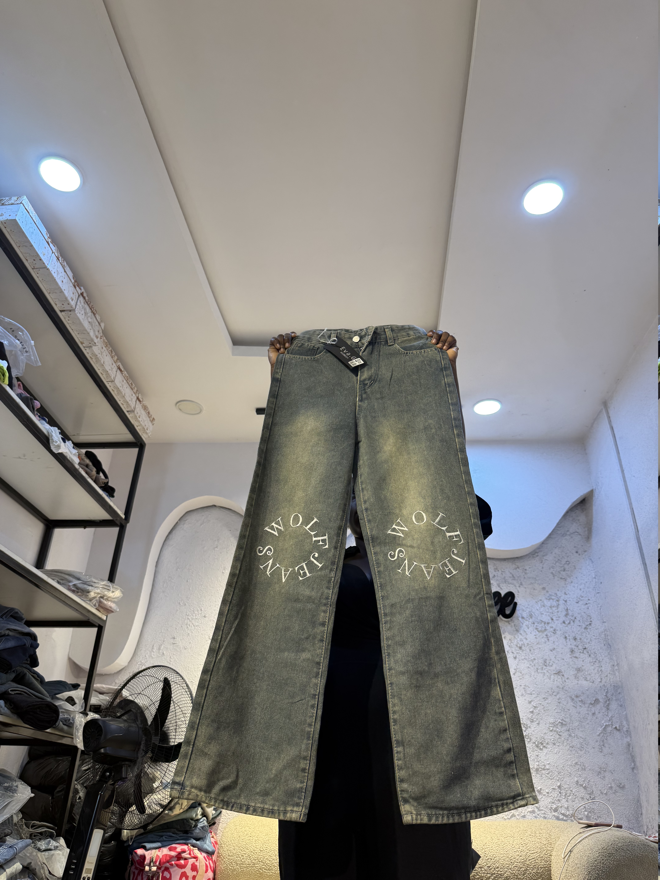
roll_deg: -0.5
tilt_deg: +28.9
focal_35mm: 24
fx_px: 610
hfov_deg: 56.8
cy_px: 440
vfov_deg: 71.6
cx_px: 330
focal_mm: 6.76
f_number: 1.78
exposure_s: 1/100
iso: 80
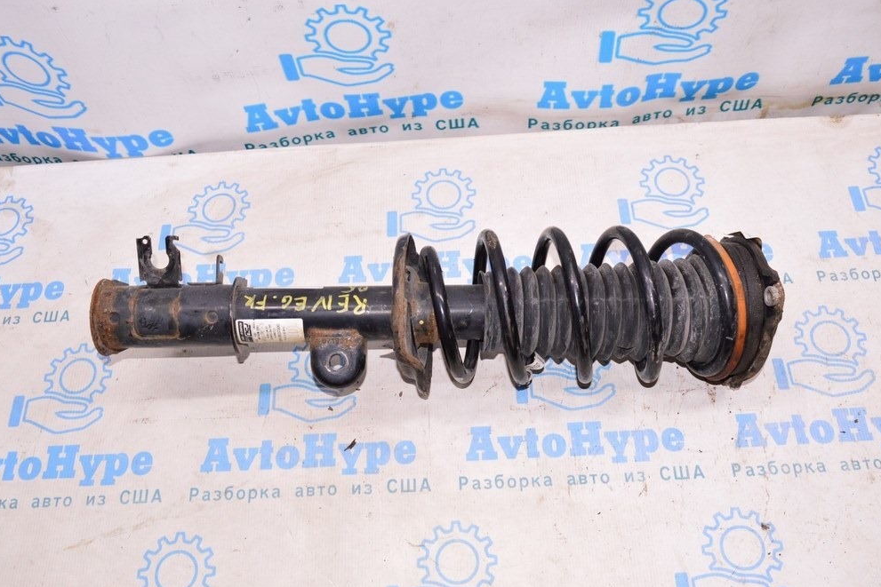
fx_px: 796
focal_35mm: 33
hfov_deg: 57.9
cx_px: 446
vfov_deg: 40.5
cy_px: 301
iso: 1600
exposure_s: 1/100
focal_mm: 21
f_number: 8
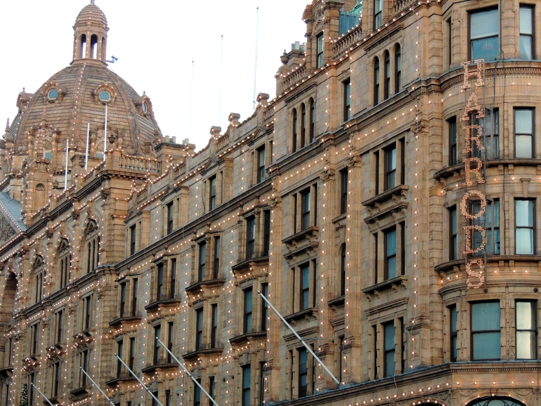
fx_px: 1641
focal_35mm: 105
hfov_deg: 18.7
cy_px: 203
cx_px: 270
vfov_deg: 14.1
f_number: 4.2
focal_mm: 18.7
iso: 400
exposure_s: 1/50
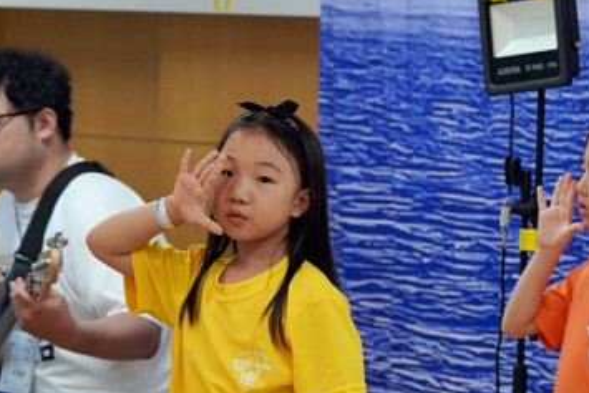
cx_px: 735
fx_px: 4566
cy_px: 297
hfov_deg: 7.3
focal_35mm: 279
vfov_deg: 4.9
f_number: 4
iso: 800
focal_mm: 110
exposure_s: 1/160
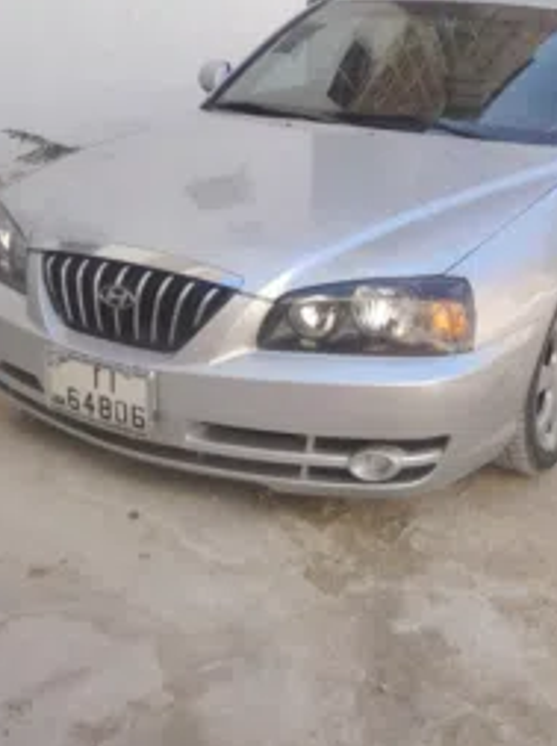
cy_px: 280
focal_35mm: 38
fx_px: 817
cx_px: 380
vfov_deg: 48.6
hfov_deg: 37.2
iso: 100
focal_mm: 5.25
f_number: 1.75
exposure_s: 1/264
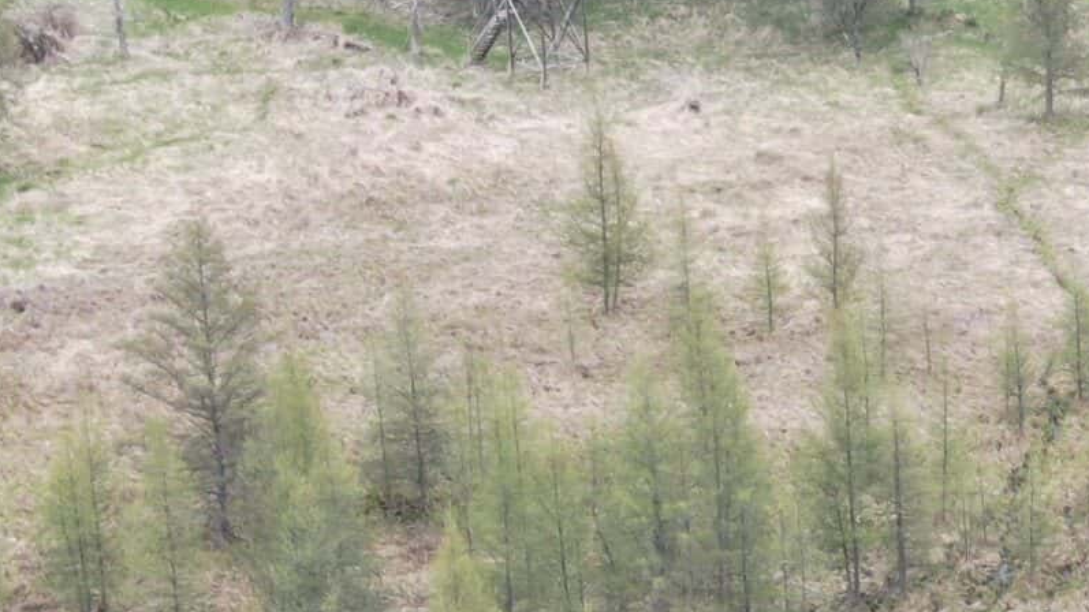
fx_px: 4850
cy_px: 440
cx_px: 1413
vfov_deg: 7.2
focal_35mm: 168
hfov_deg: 12.4
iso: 100
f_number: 3.8
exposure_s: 1/120
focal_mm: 8.6
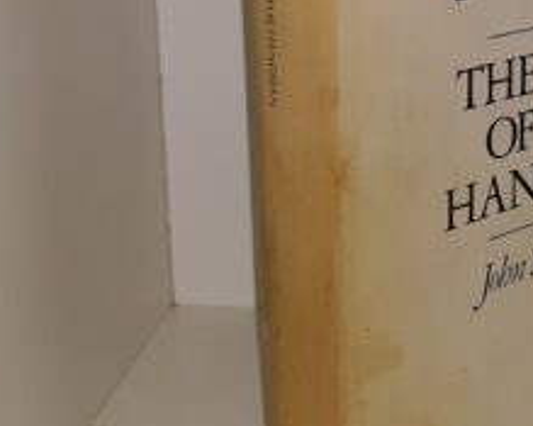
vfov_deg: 20.1
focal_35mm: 75
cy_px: 56
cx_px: 496
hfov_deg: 24.5
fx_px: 1183
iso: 40
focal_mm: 3.7
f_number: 1.7
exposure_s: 1/197
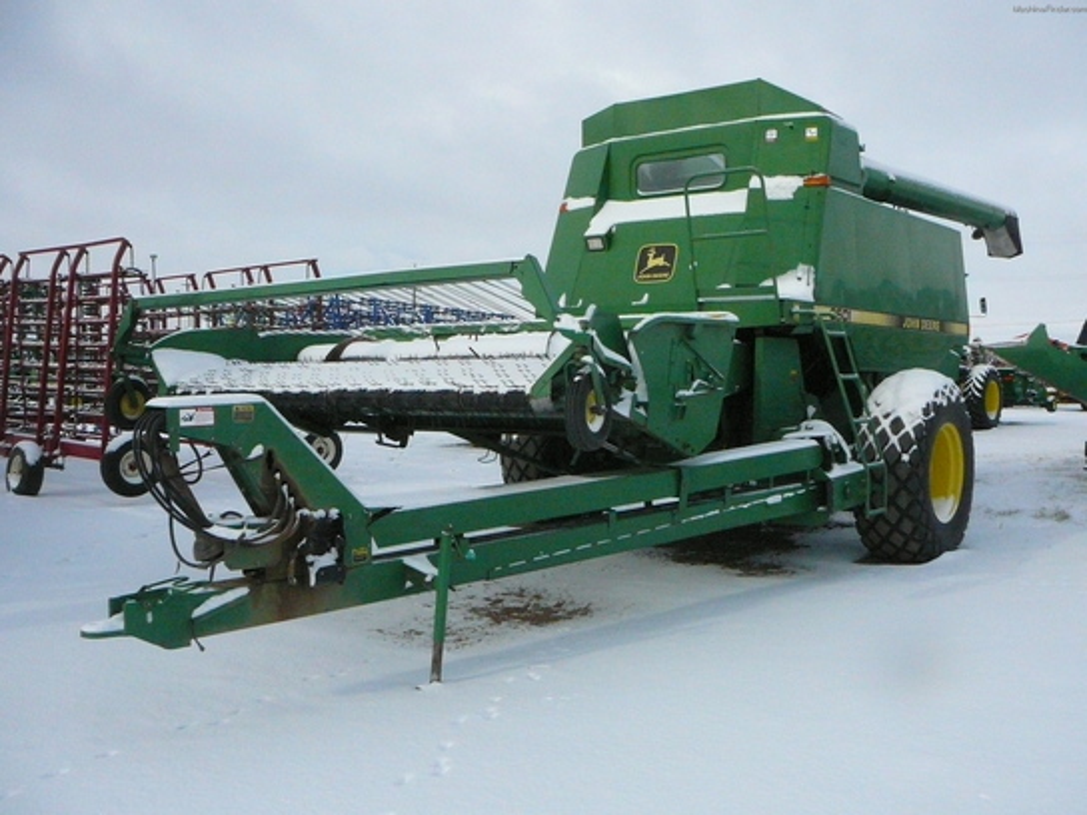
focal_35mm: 35
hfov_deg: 52.6
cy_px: 408
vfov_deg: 40.7
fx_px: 1099
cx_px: 544
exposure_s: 1/2000
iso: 400
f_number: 5
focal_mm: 5.2
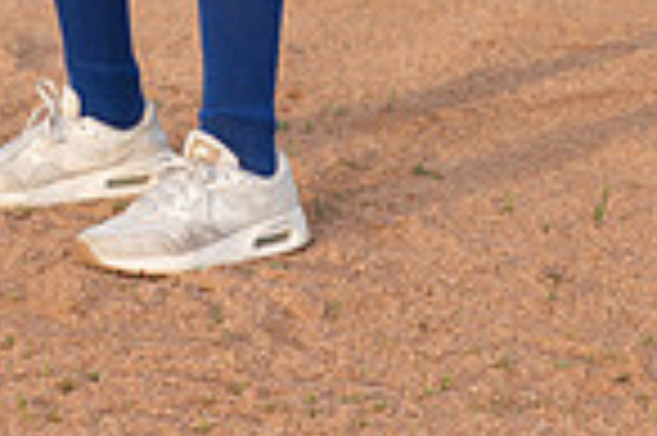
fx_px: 3099
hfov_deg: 12.1
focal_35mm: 170
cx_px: 189
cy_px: -521
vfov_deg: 7.6
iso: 200
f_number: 6.3
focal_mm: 55
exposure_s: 1/320
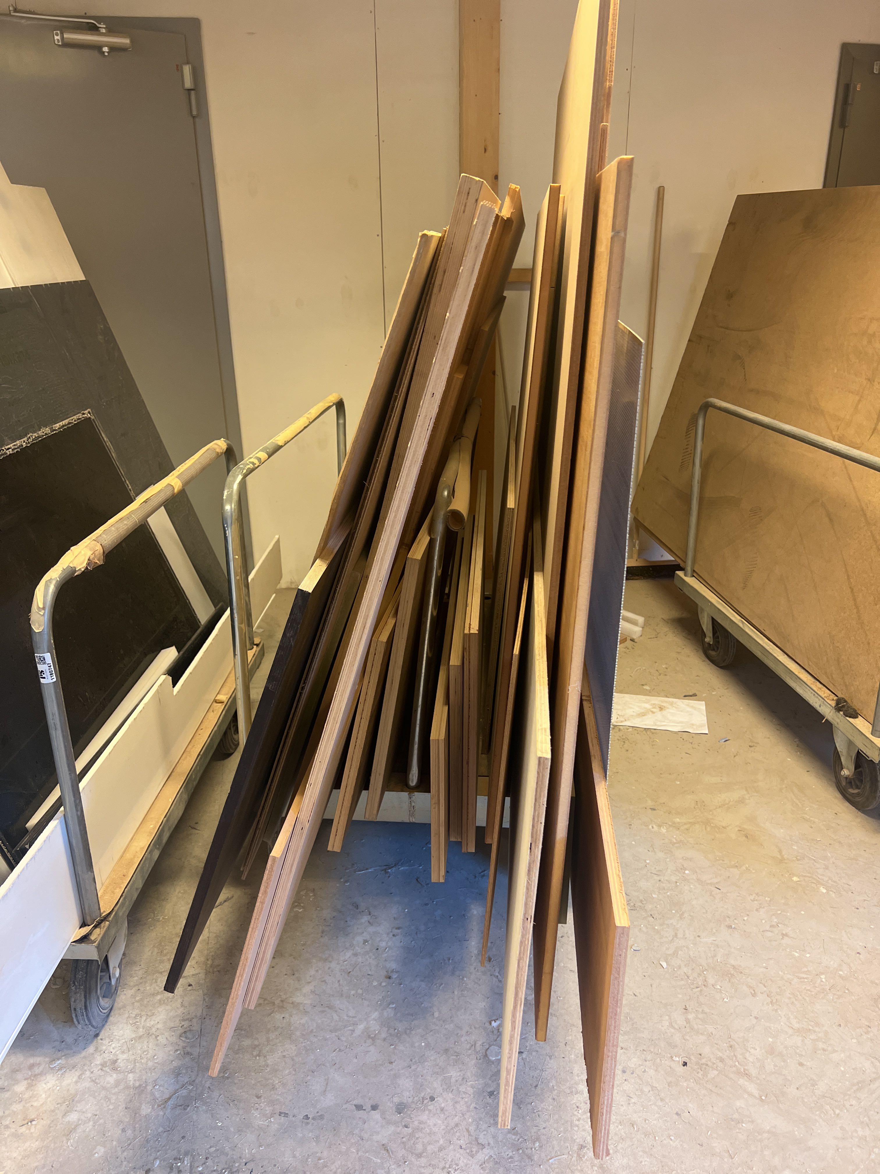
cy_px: 587
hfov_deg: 53.1
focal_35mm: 26
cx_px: 440
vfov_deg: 67.3
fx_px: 881
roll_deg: +0.9
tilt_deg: -21.1
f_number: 1.5
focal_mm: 5.7
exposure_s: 1/50
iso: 125
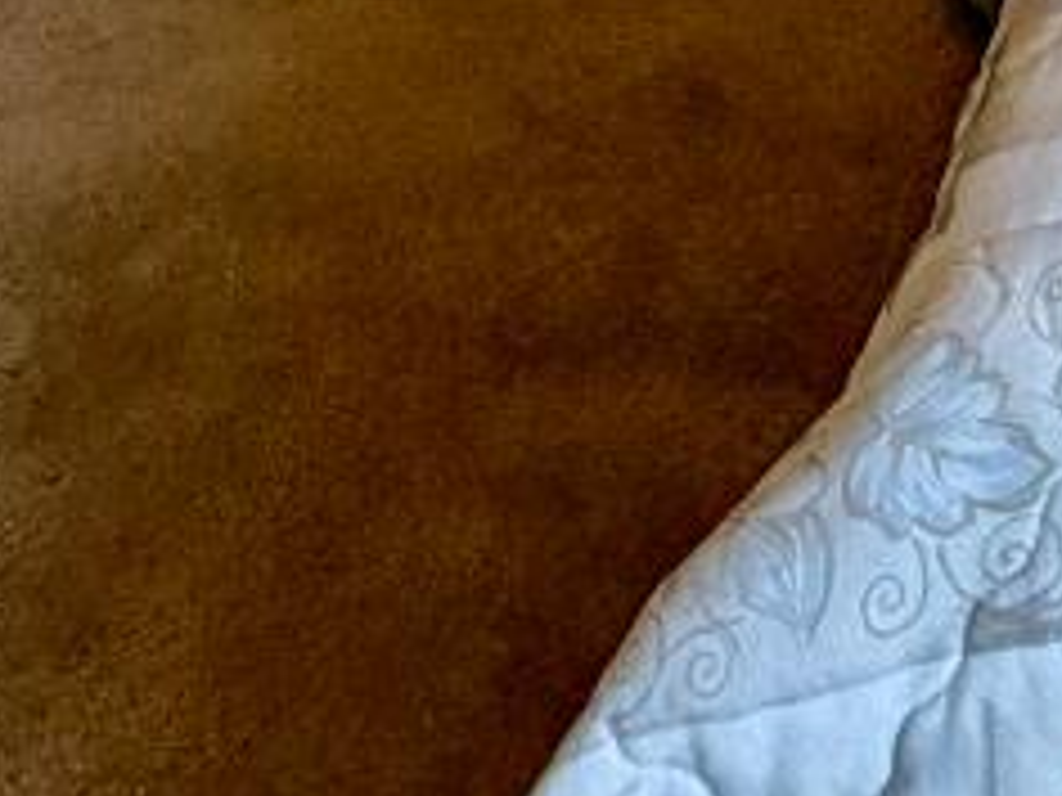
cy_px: -1342
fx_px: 2730
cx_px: 1616
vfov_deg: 11.9
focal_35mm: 89
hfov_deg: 19.2
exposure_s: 1/60
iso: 200
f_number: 2.2
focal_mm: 2.22
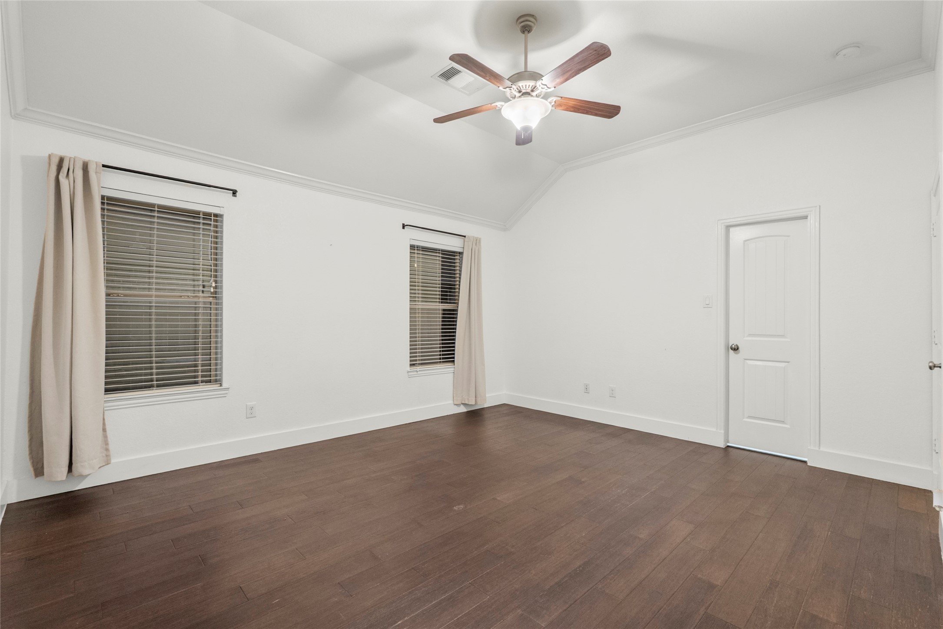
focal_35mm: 16
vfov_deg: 72.1
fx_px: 432
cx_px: 472
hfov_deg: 95.0
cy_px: 314
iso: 2000
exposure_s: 1/2
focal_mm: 16.5
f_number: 8
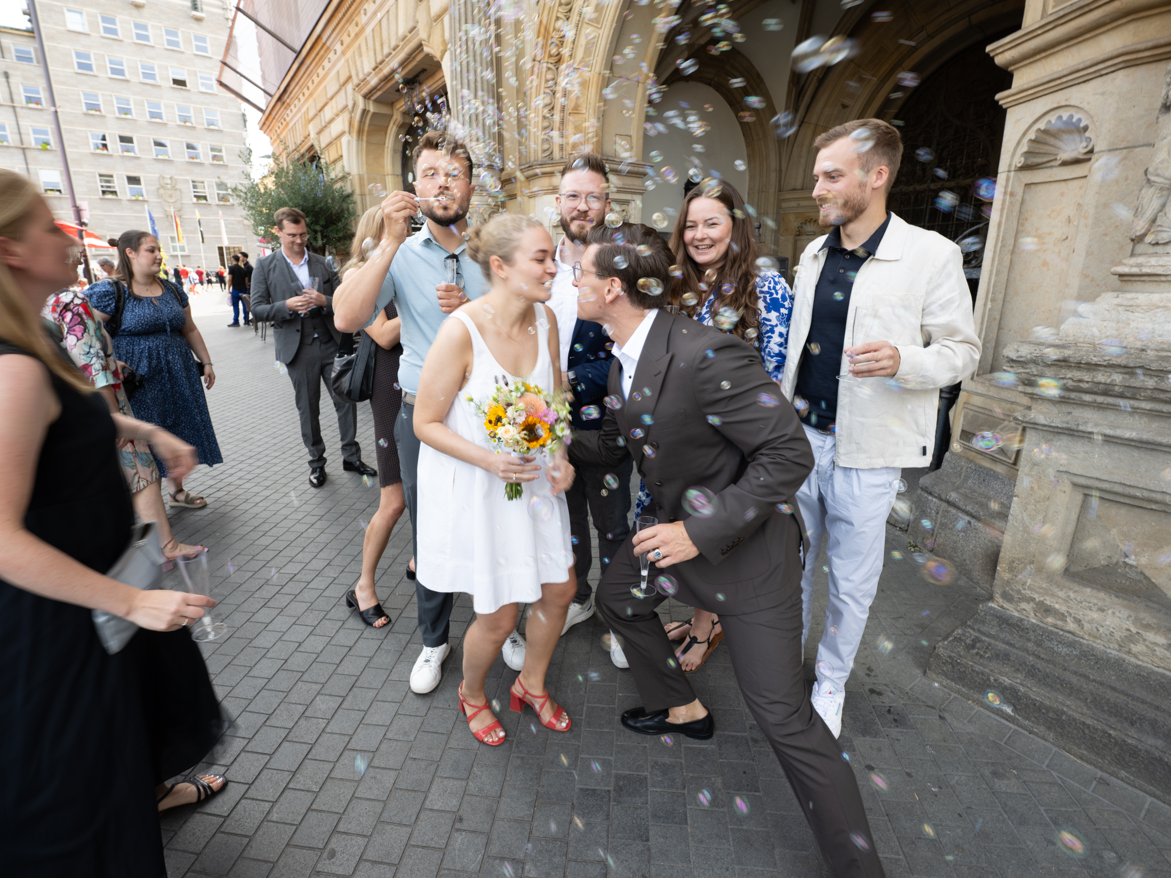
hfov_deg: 94.5
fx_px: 541
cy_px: 441
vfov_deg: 78.1
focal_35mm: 16
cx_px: 565
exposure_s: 1/40
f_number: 7.1
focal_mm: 14
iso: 125
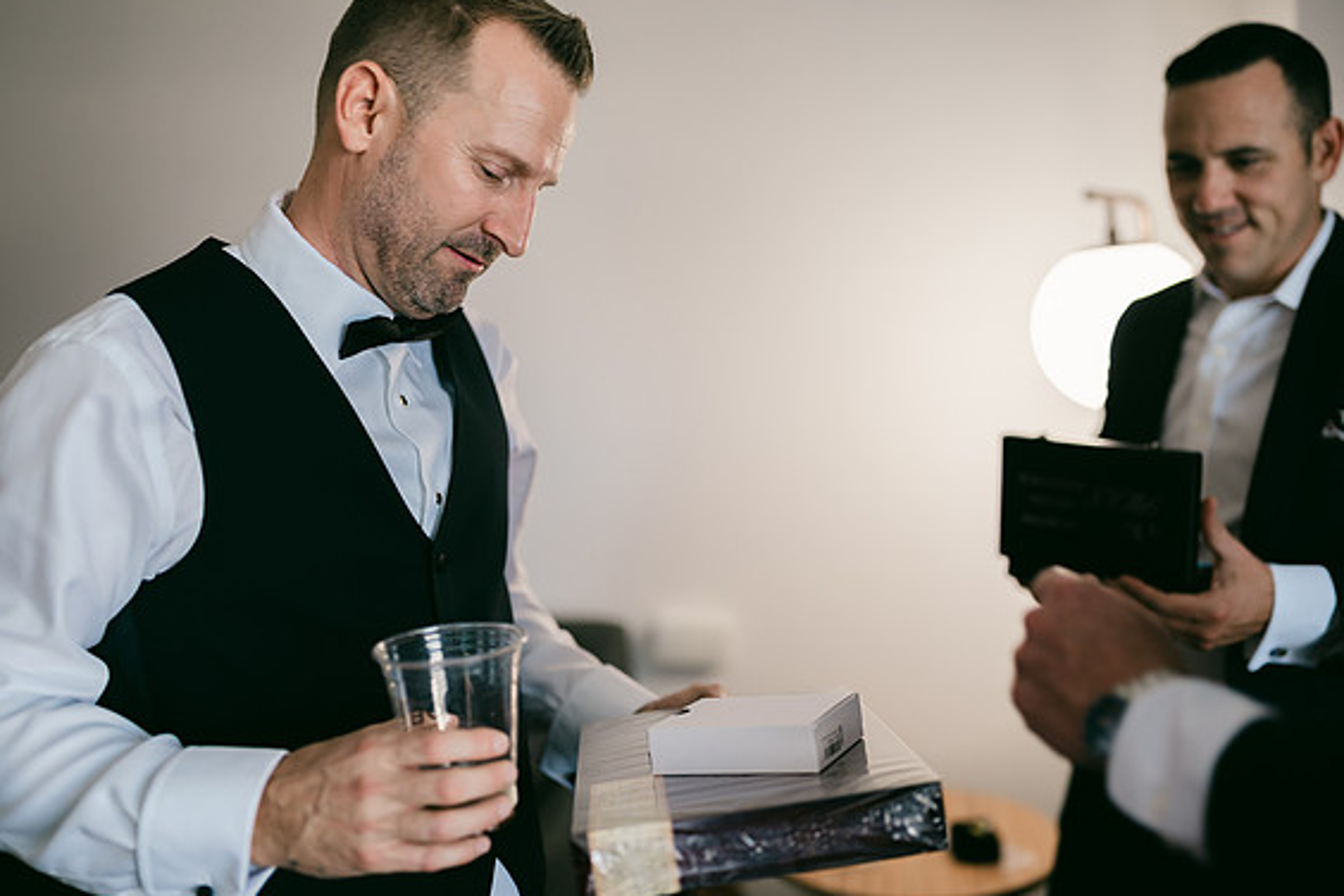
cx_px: 686
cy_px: 449
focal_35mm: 36
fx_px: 1344
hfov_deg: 53.1
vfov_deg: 36.9
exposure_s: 1/200
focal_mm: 35
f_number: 1.2
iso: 400
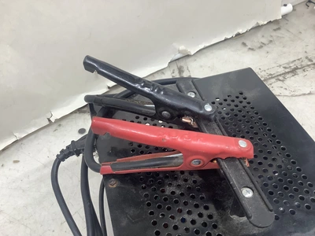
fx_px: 282
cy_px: 118
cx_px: 158
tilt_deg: -48.4
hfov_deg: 58.4
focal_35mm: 31
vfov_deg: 45.4
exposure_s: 1/60
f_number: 2.4
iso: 64
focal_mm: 3.3
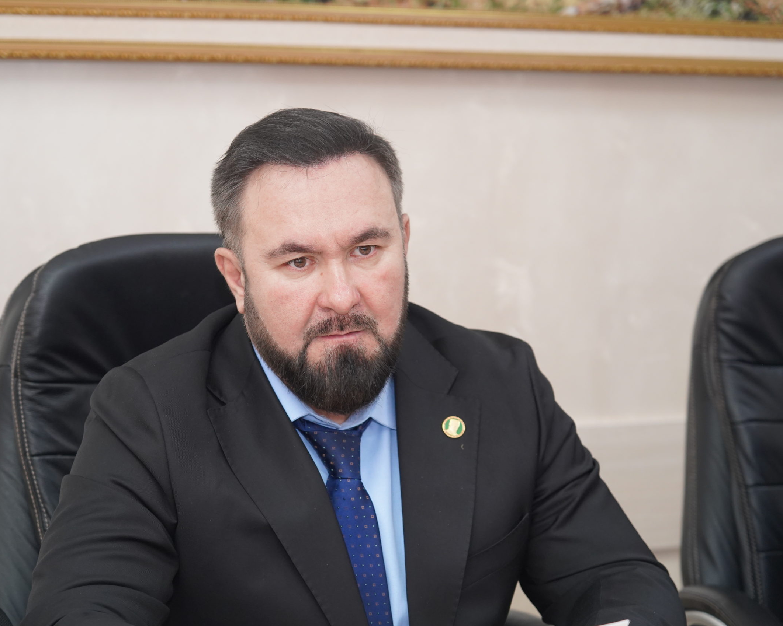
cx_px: 335
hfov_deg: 22.2
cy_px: 313
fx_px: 1993
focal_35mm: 86
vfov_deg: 17.9
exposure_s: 1/160
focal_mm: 76
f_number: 4
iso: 1600
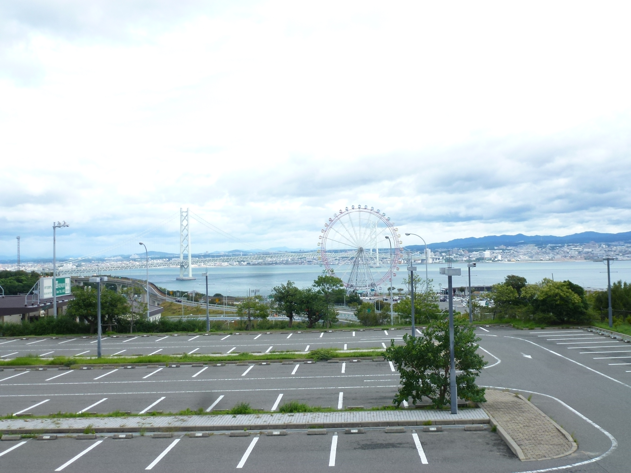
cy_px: 236
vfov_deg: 35.1
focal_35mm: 41
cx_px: 316
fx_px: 747
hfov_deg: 45.8
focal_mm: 7.4
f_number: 3.9
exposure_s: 1/500
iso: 100
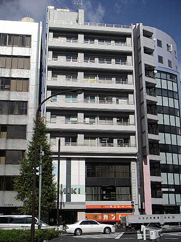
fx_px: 335
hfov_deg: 30.3
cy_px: 120
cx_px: 93
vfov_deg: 39.7
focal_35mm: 48
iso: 50
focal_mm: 7.1
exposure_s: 1/300
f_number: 6.9
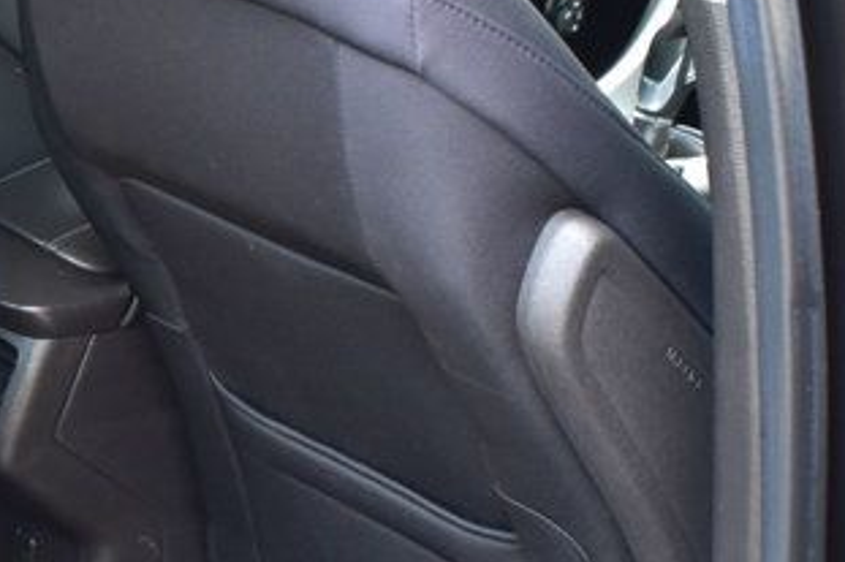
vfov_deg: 13.1
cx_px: -11
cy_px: 535
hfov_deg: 19.1
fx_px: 2431
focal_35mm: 104
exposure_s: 1/30
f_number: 7.1
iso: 400
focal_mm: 21
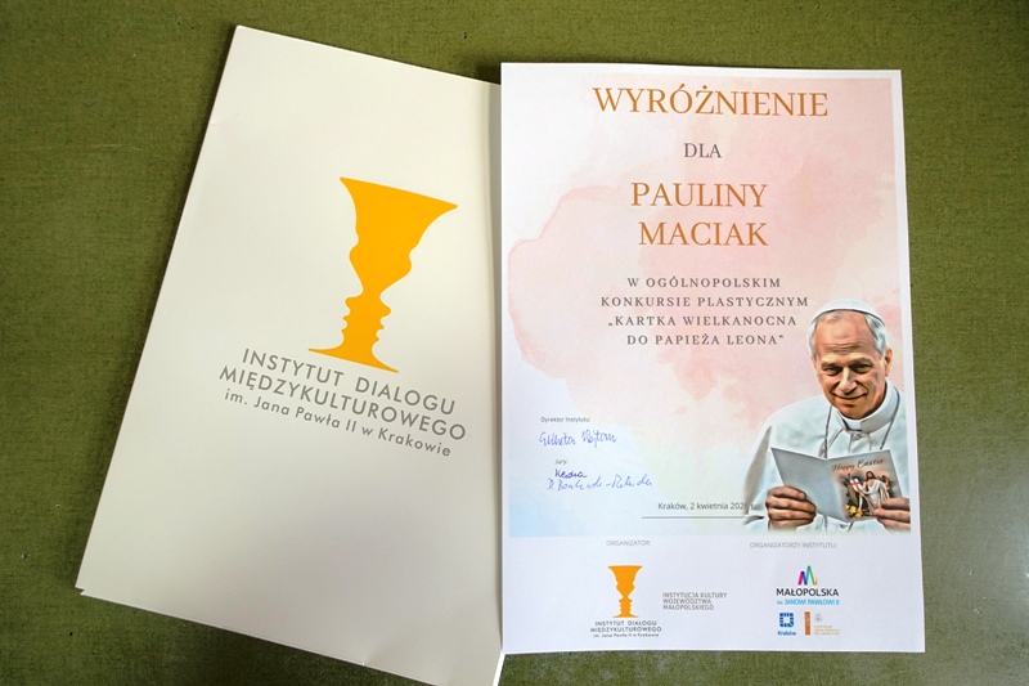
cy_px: 343
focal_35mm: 24
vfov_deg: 53.1
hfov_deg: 73.8
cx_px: 514
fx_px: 686
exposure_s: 1/60
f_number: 2.8
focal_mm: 8.8
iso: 125
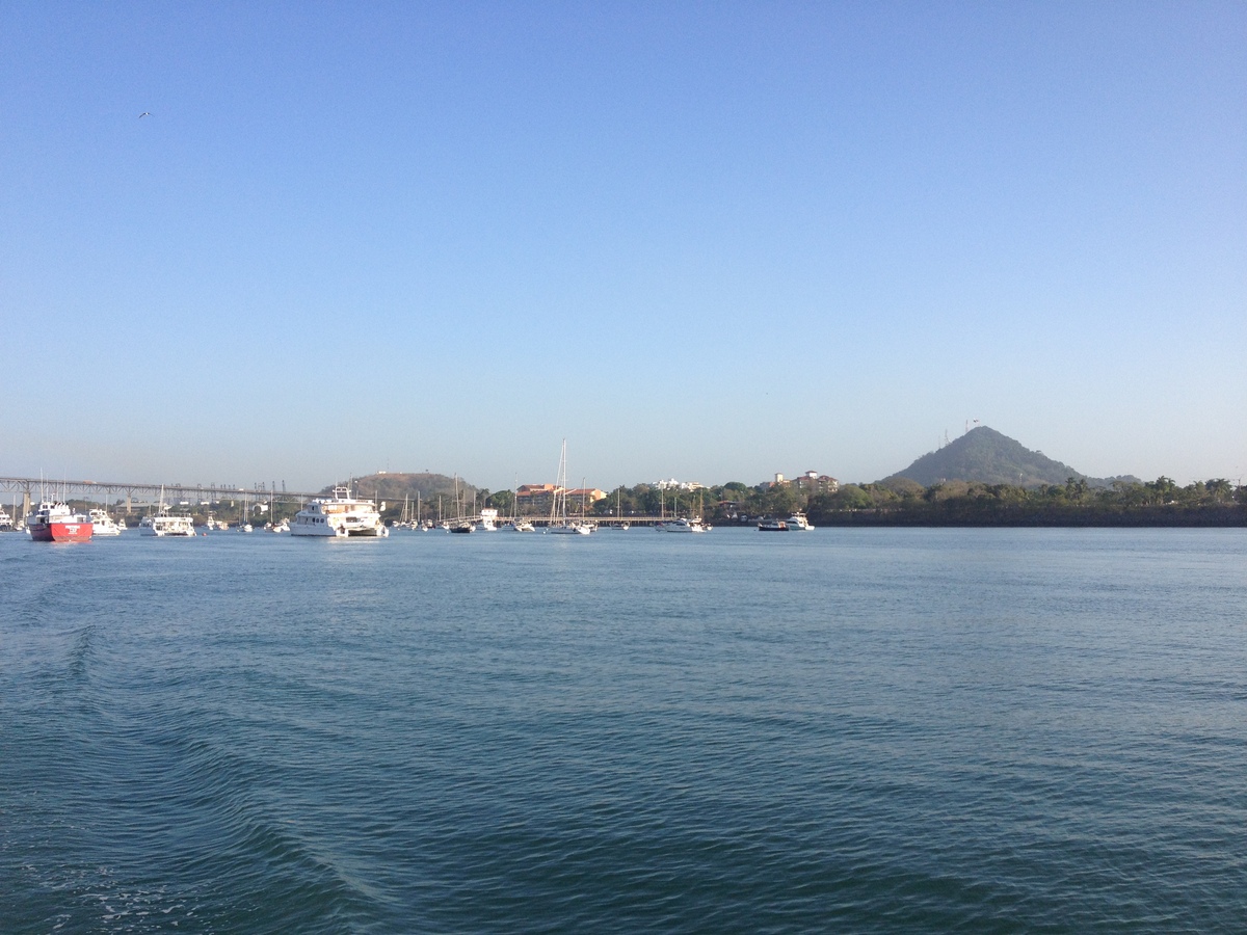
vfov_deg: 40.7
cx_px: 624
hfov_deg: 52.6
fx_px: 1261
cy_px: 468
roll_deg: +0.3
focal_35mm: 35
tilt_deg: -0.2
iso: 50
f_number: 2.4
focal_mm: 4.28
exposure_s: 1/1126
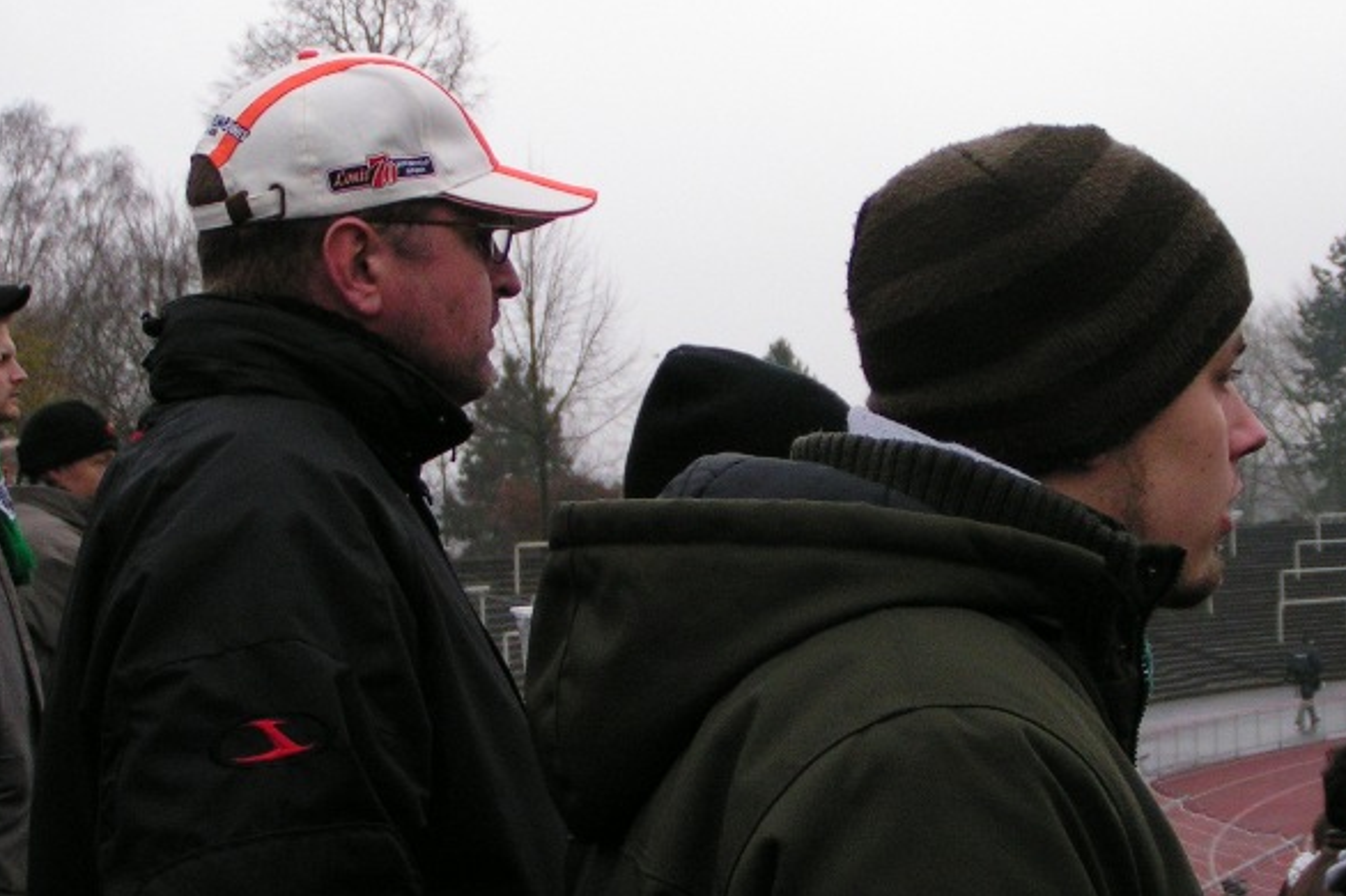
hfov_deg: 25.1
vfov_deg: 16.8
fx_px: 3027
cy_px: 411
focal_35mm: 81
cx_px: 714
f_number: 3.2
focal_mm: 8.7
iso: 160
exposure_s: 1/80
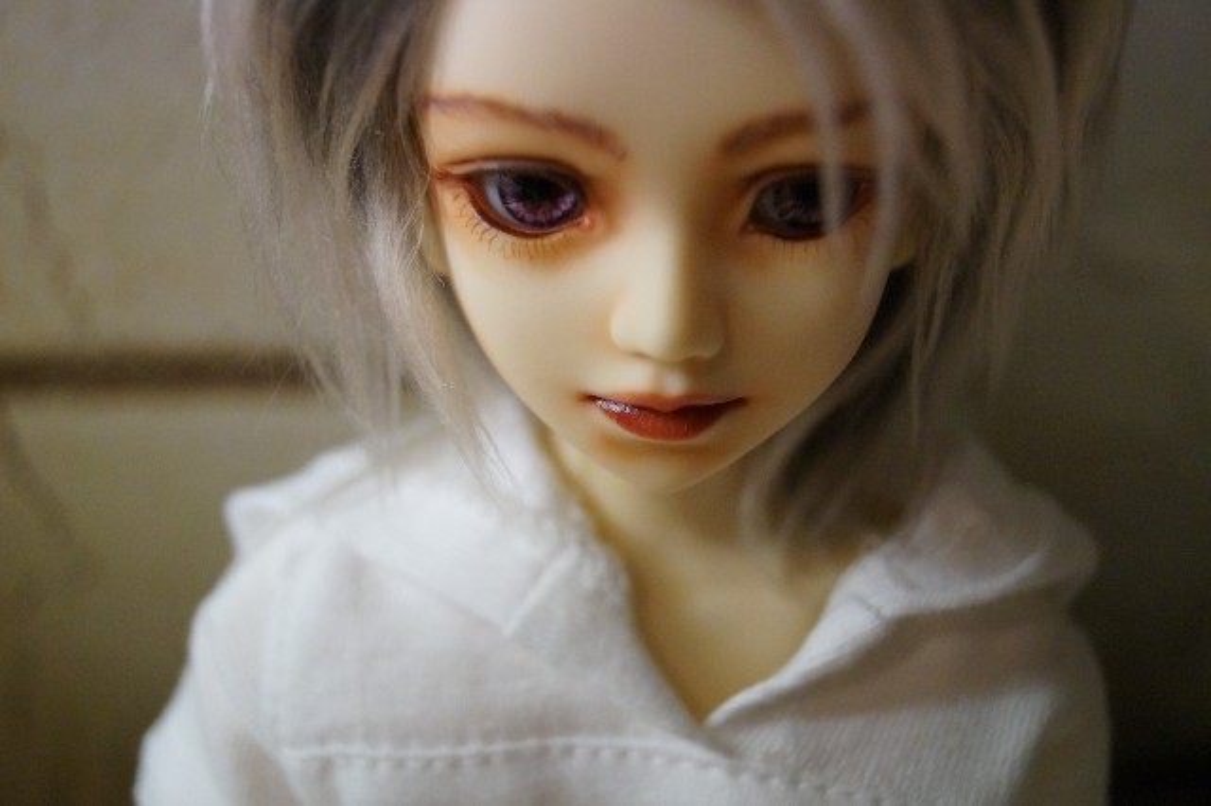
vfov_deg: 25.7
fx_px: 1765
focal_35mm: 52
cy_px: 403
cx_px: 606
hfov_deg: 37.9
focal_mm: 35
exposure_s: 1/160
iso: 2500
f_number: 4.5
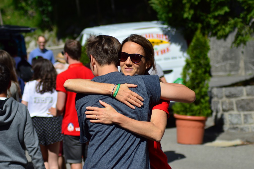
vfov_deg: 12.2
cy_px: 84
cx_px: 127
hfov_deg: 18.2
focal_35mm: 112
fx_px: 793
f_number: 4
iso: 100
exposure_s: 1/1600
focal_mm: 75
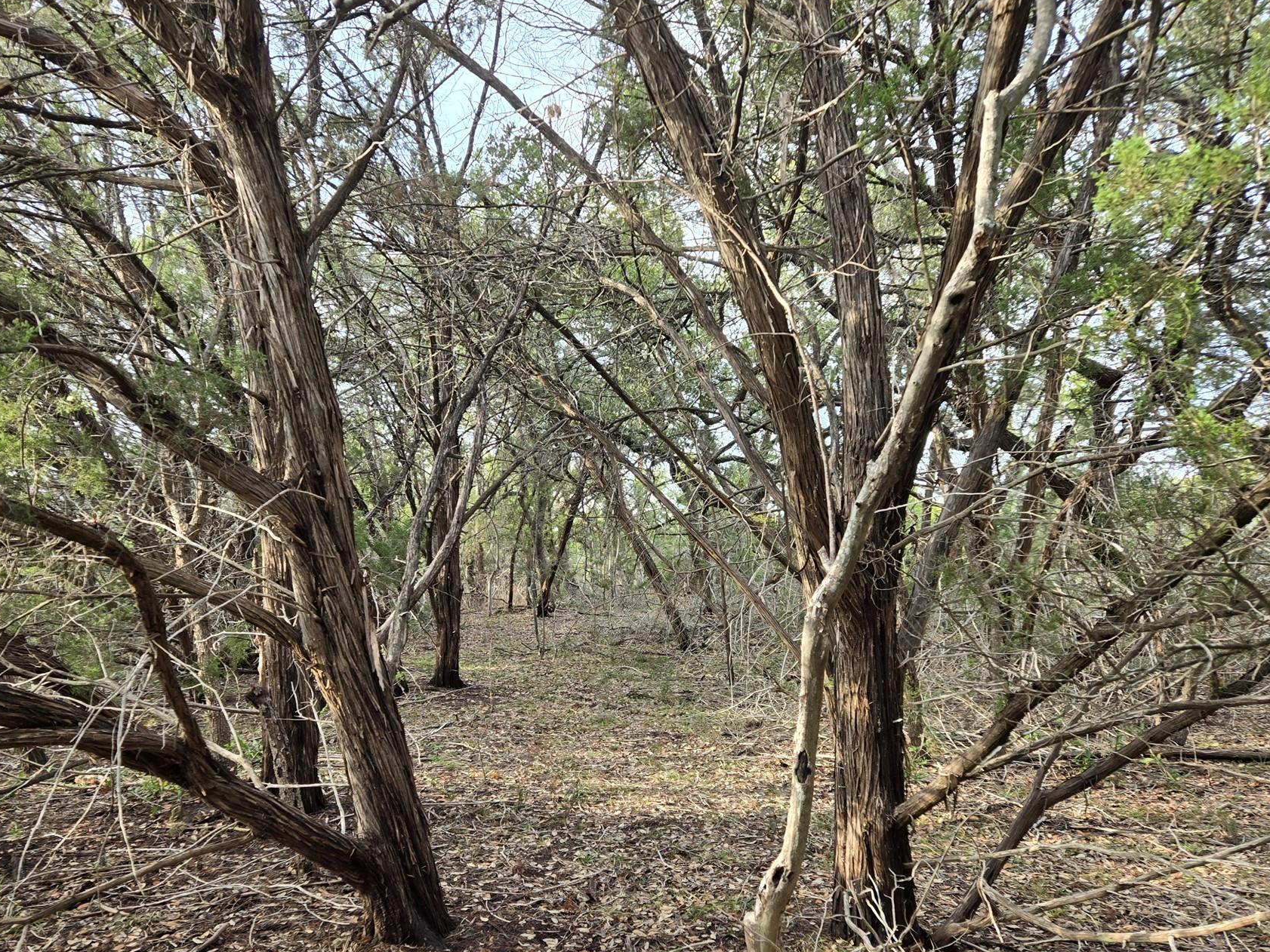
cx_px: 582
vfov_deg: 49.6
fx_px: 1027
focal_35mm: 28
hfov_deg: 63.3
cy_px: 536
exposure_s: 1/180
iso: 40
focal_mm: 5.4
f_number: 1.8
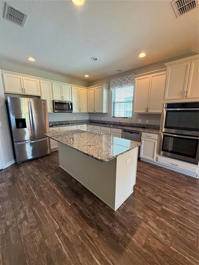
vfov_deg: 102.1
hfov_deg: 85.7
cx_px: 100
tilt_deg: -10.7
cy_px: 132
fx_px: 107
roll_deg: -0.6
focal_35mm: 14
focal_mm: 2.22
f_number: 2.2
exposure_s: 1/120
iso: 400
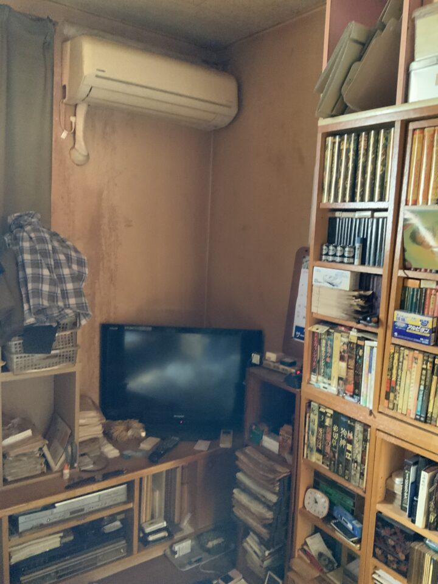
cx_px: 219
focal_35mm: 29
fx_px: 489
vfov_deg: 61.7
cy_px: 292
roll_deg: -1.6
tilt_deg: -8.4
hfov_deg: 48.2
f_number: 1.8
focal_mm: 3
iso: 400
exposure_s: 1/30
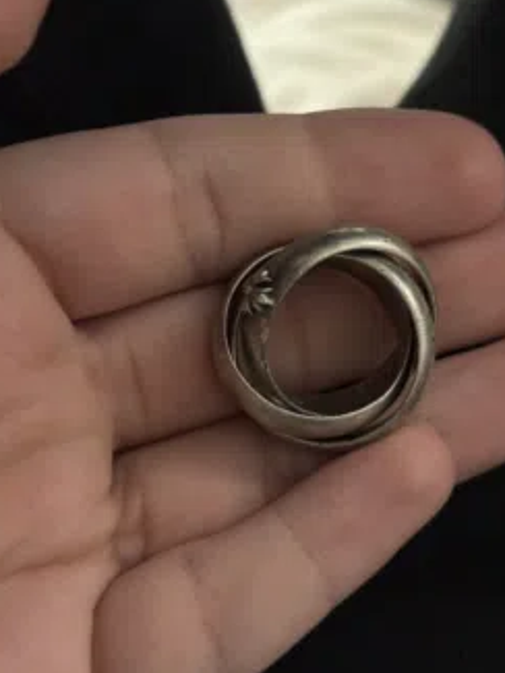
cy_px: 319
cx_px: 281
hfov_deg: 22.9
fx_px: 1244
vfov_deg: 30.2
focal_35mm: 64
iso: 400
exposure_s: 1/20
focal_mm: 5.96
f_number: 1.6
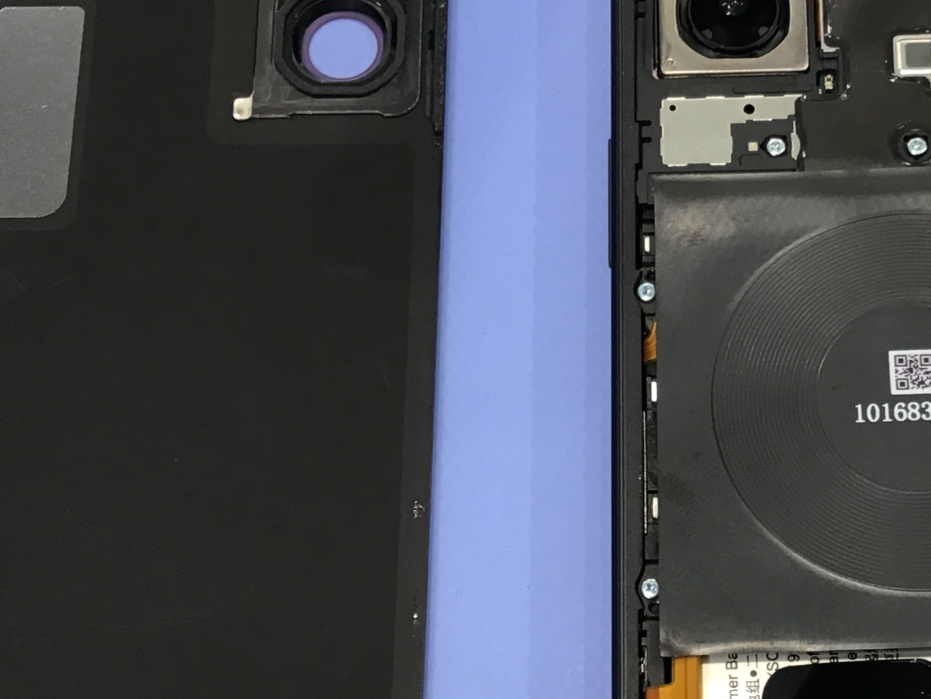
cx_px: 745
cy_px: 448
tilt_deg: -71.4
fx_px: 1910
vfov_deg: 20.7
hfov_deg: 26.9
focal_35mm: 71
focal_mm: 3.3
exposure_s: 1/30
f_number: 2.4
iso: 50
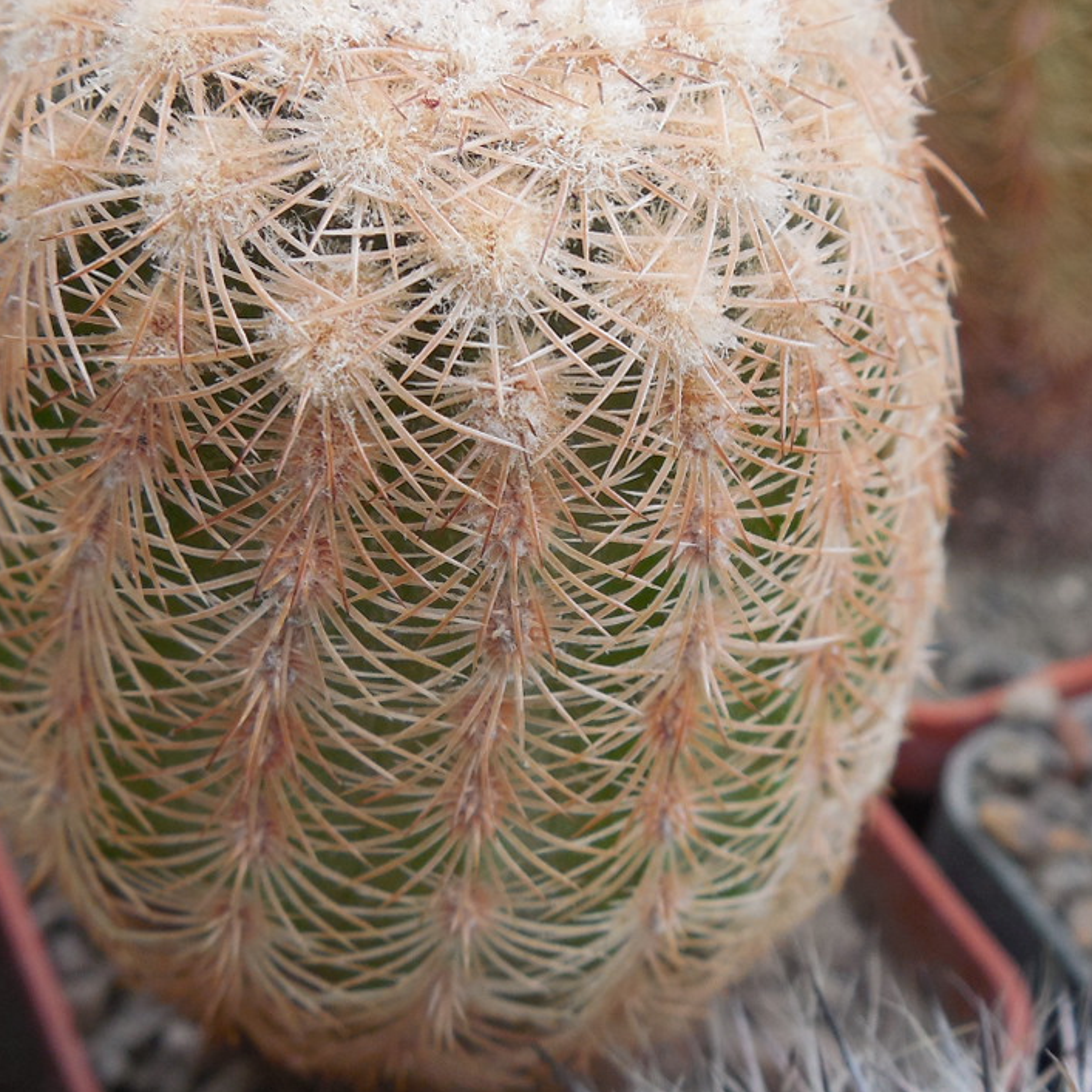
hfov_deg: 27.7
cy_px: 408
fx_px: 2213
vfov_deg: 27.6
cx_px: 531
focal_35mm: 62
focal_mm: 5.6
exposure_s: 1/80
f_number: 3.6
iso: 125
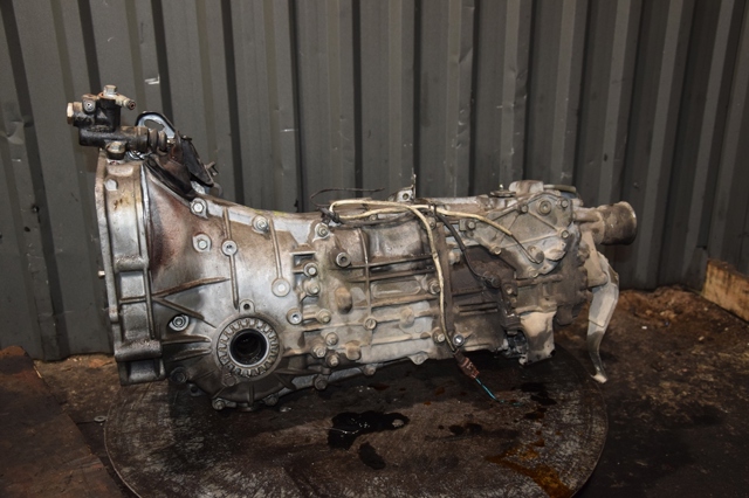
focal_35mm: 39
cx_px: 374
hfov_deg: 49.6
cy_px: 249
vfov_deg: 34.2
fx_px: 811
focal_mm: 26
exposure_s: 1/60
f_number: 5
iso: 800
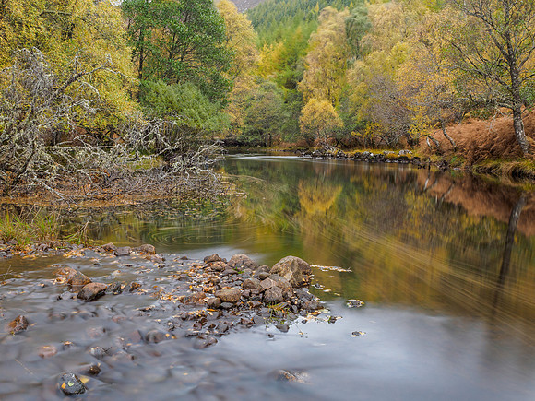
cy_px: 209
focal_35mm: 40
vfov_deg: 36.3
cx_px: 256
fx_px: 612
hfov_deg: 47.2
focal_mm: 19
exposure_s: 60
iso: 800
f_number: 7.1
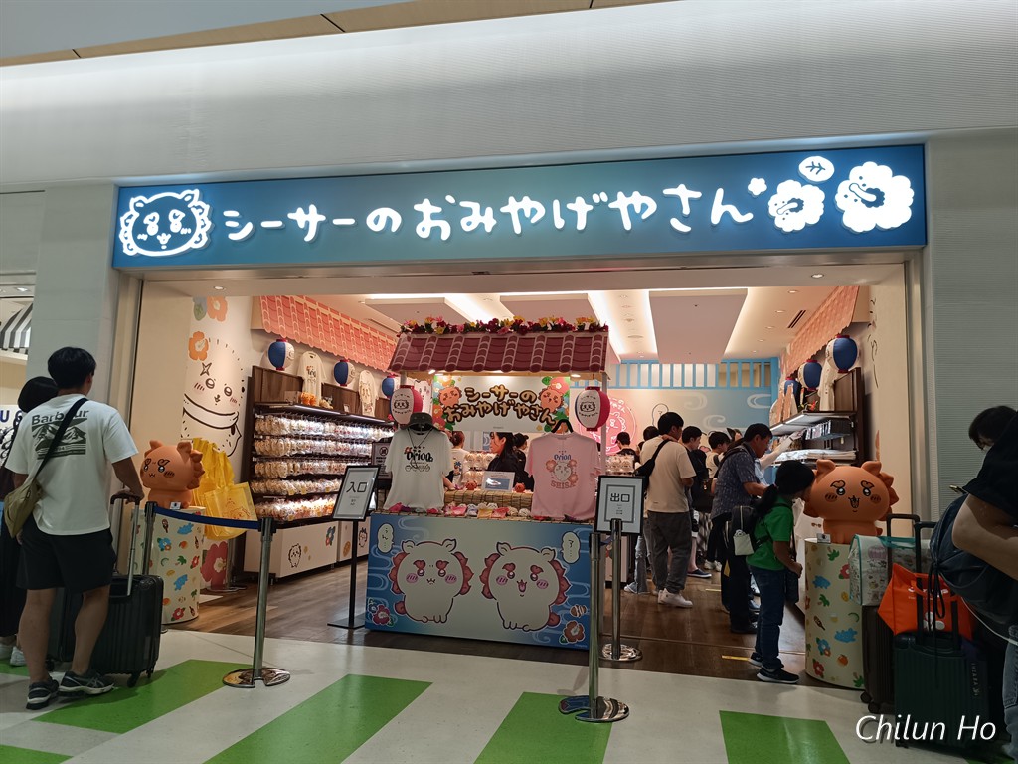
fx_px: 706
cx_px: 509
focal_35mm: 24
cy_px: 382
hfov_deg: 71.6
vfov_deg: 56.8
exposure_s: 1/100
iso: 418
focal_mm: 6.14
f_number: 1.65
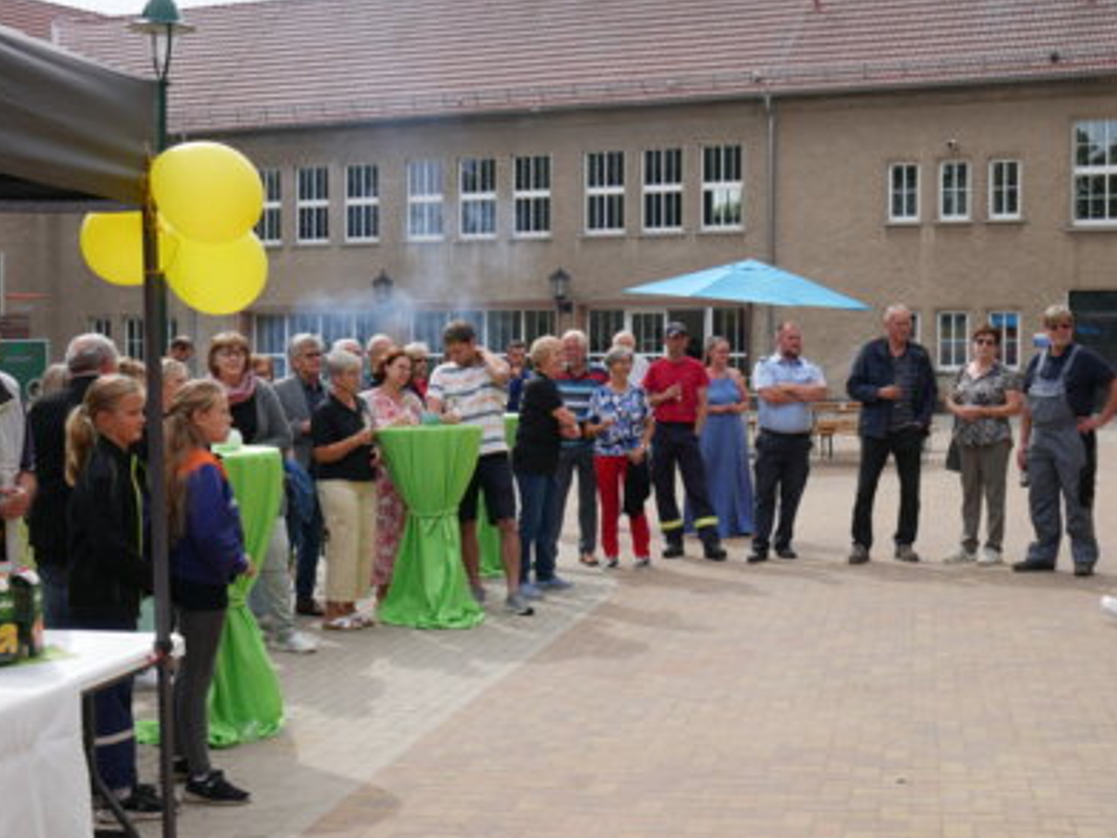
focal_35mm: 53
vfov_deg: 27.5
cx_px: 553
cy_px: 419
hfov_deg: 36.2
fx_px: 1710
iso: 200
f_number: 8
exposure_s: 1/250
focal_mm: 26
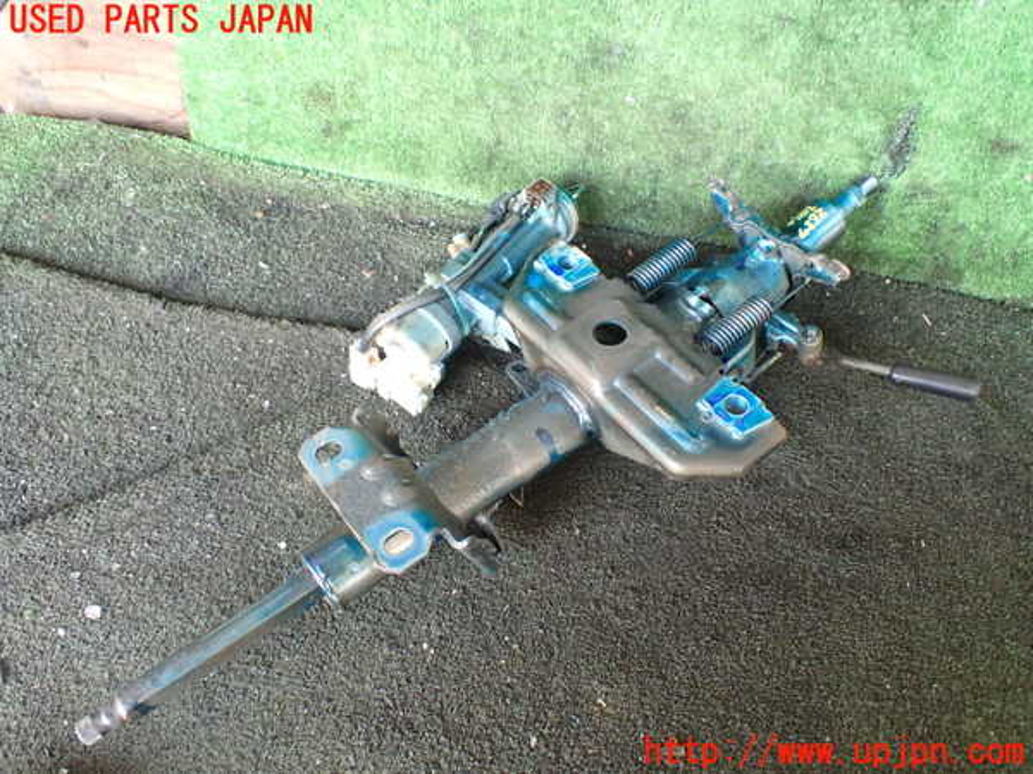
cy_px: 387
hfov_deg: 60.0
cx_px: 516
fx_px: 895
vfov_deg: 46.8
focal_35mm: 30
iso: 800
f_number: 2.3
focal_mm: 5.4
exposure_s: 1/100
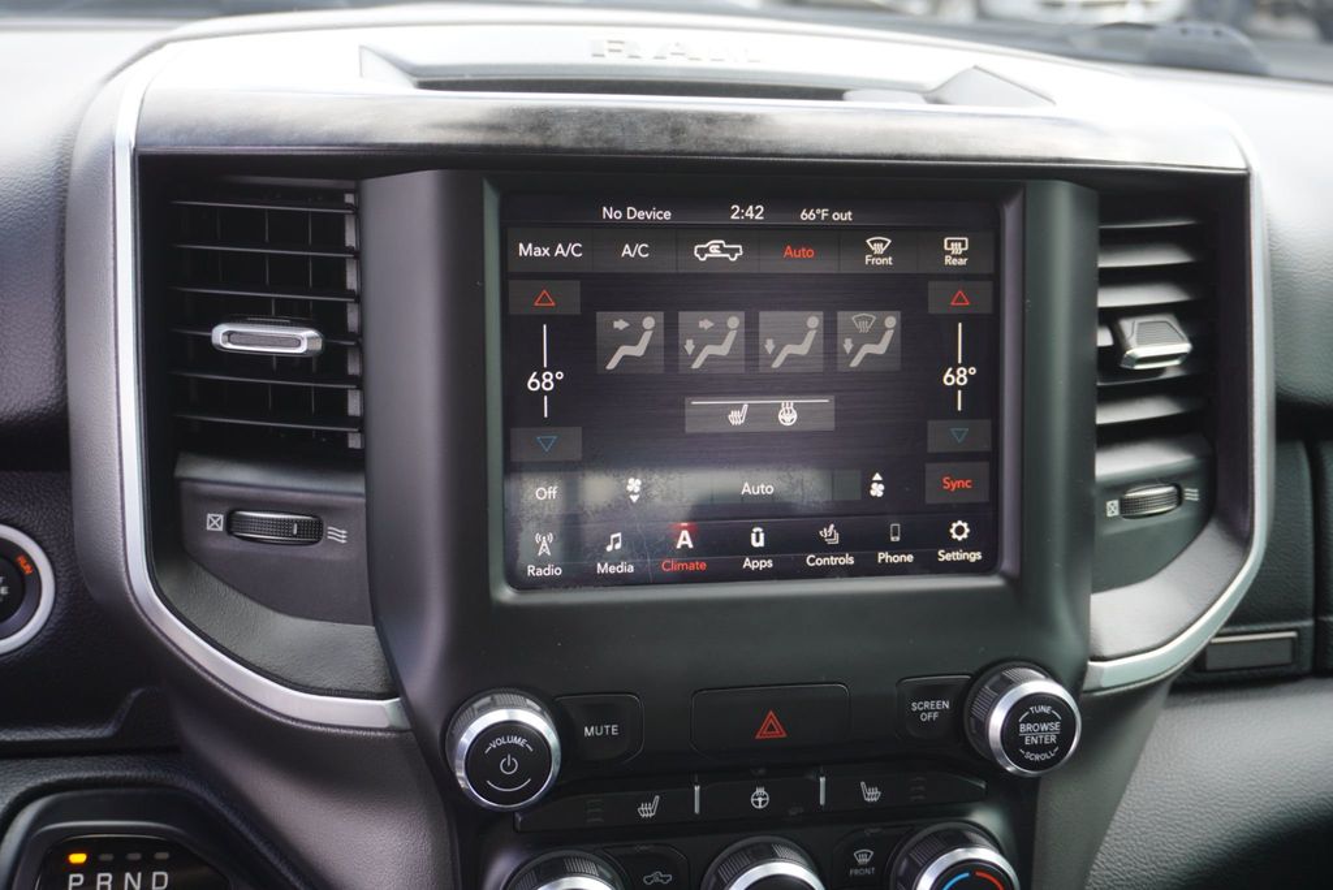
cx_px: 666
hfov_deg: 49.5
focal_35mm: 39
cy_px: 445
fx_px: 1445
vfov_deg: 34.3
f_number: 4.5
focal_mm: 26
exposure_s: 1/60
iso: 125
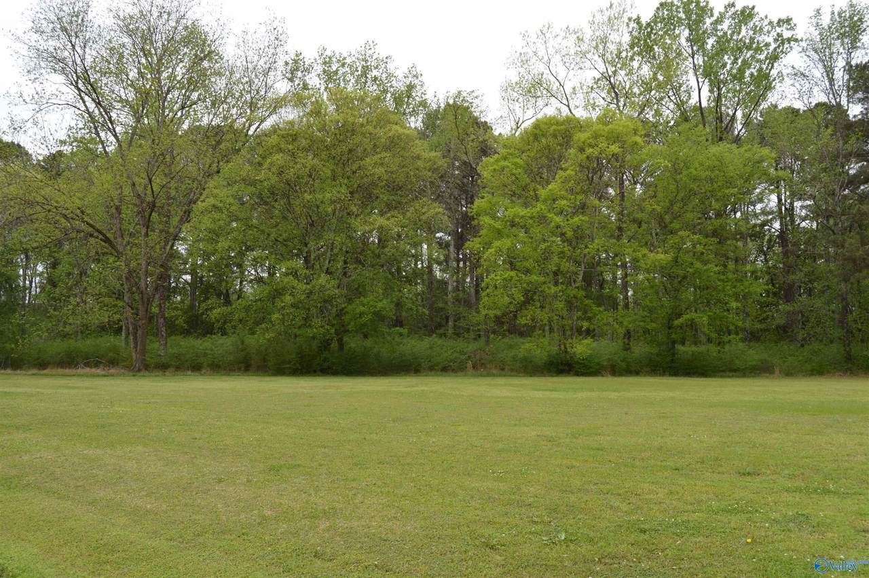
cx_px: 434
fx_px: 724
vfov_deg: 43.5
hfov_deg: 62.0
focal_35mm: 30
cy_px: 289
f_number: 7.1
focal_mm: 20
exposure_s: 1/200
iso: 100
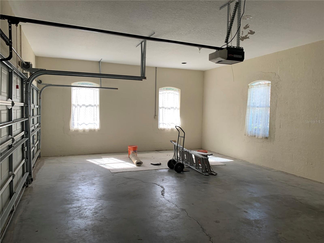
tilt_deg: -3.6
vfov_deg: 53.1
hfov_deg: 67.3
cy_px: 122
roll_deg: -2.8
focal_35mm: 26
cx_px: 162
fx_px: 243
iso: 25
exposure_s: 1/121
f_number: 1.8
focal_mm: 4.25
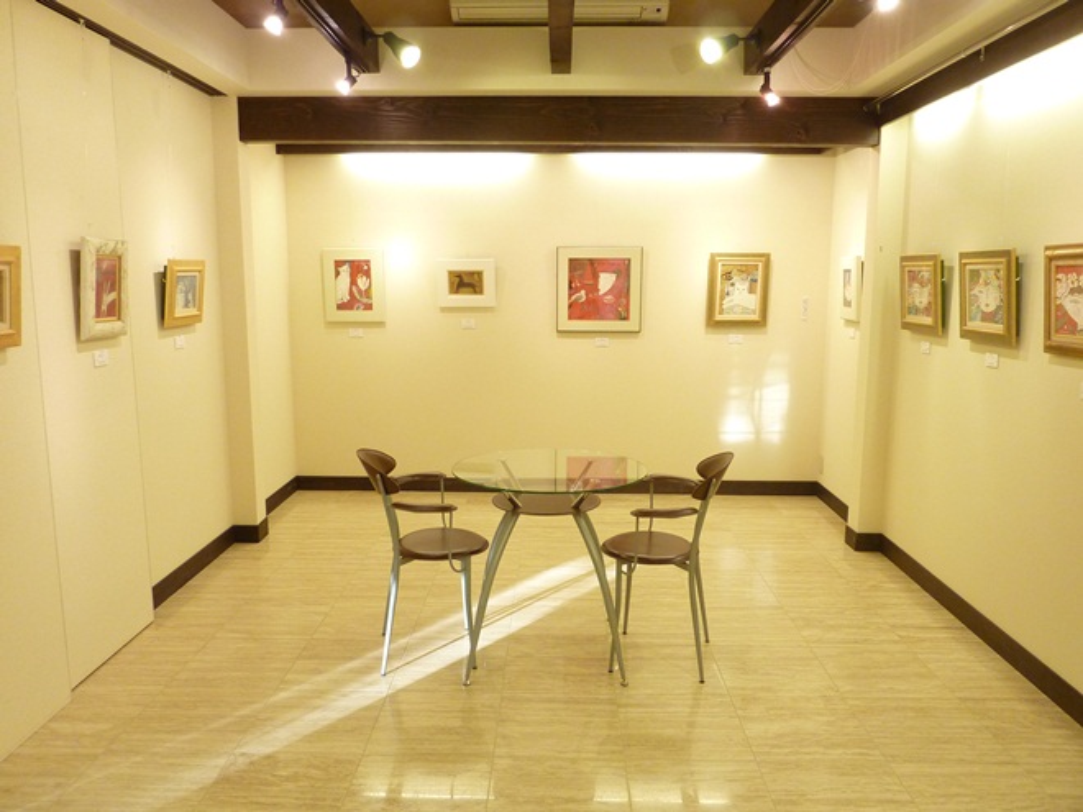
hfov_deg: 69.4
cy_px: 406
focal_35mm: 25
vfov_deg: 54.9
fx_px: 782
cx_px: 542
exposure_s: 1/30
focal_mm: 4.1
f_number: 3.3
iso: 250
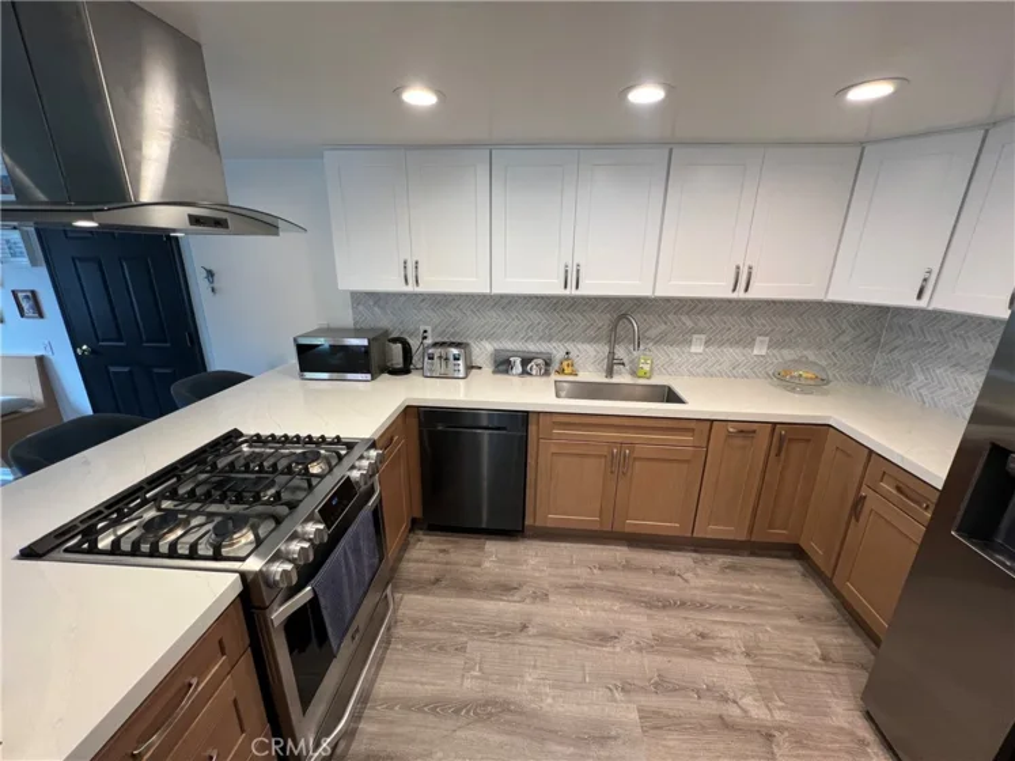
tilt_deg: -17.7
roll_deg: -1.0
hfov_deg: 106.2
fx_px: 381
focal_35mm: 13
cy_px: 380
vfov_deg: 89.9
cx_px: 508
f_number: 1.8
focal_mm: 1.57
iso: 200
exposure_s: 1/120
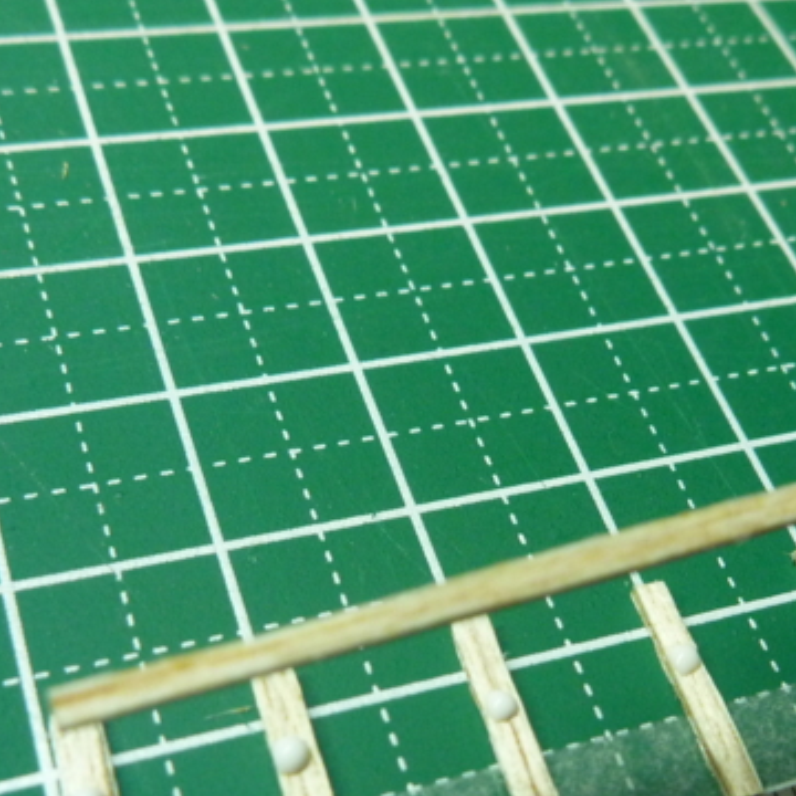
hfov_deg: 30.6
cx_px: 582
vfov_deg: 30.6
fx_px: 1431
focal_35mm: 55
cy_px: 584
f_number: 3.3
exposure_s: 1/30
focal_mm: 4.9
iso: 320
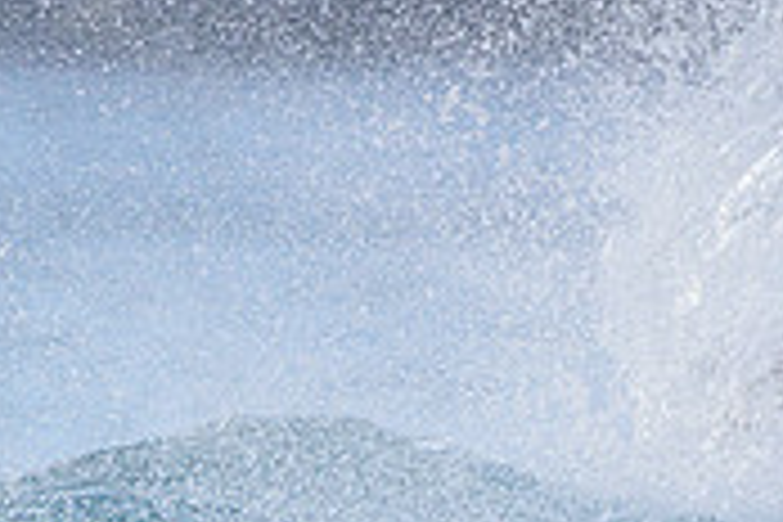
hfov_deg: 1.0
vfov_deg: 0.7
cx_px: 826
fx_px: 44410
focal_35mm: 2042
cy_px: 659
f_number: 5.6
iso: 640
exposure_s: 1/2000
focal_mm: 500
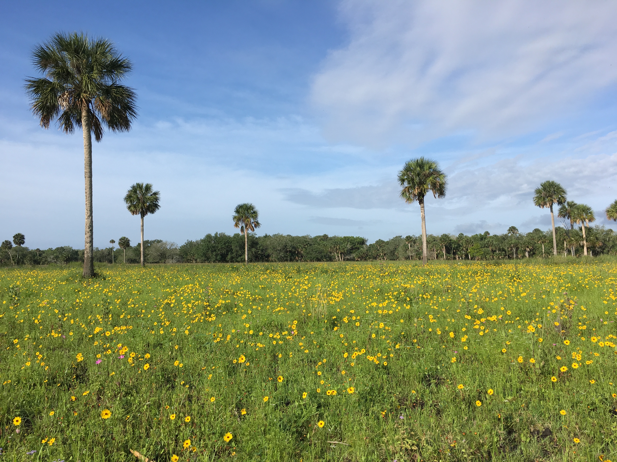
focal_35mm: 29
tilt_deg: +3.1
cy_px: 231
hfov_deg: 61.7
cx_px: 308
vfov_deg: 48.2
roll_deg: +1.1
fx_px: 517
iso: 25
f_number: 2.2
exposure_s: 1/1603
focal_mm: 4.15
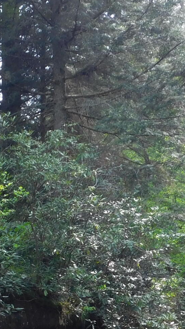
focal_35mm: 134
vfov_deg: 15.9
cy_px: 277
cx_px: -81
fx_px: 1169
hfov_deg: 8.9
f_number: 3.6
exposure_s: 1/250
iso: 125
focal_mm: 7.1
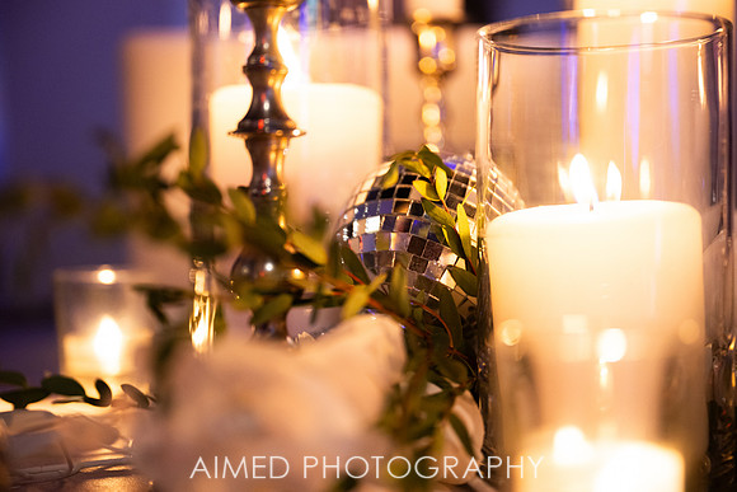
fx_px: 1229
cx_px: 368
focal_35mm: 60
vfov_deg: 22.6
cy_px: 246
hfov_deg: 33.4
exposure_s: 1/80
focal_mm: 60
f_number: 2.8
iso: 2500
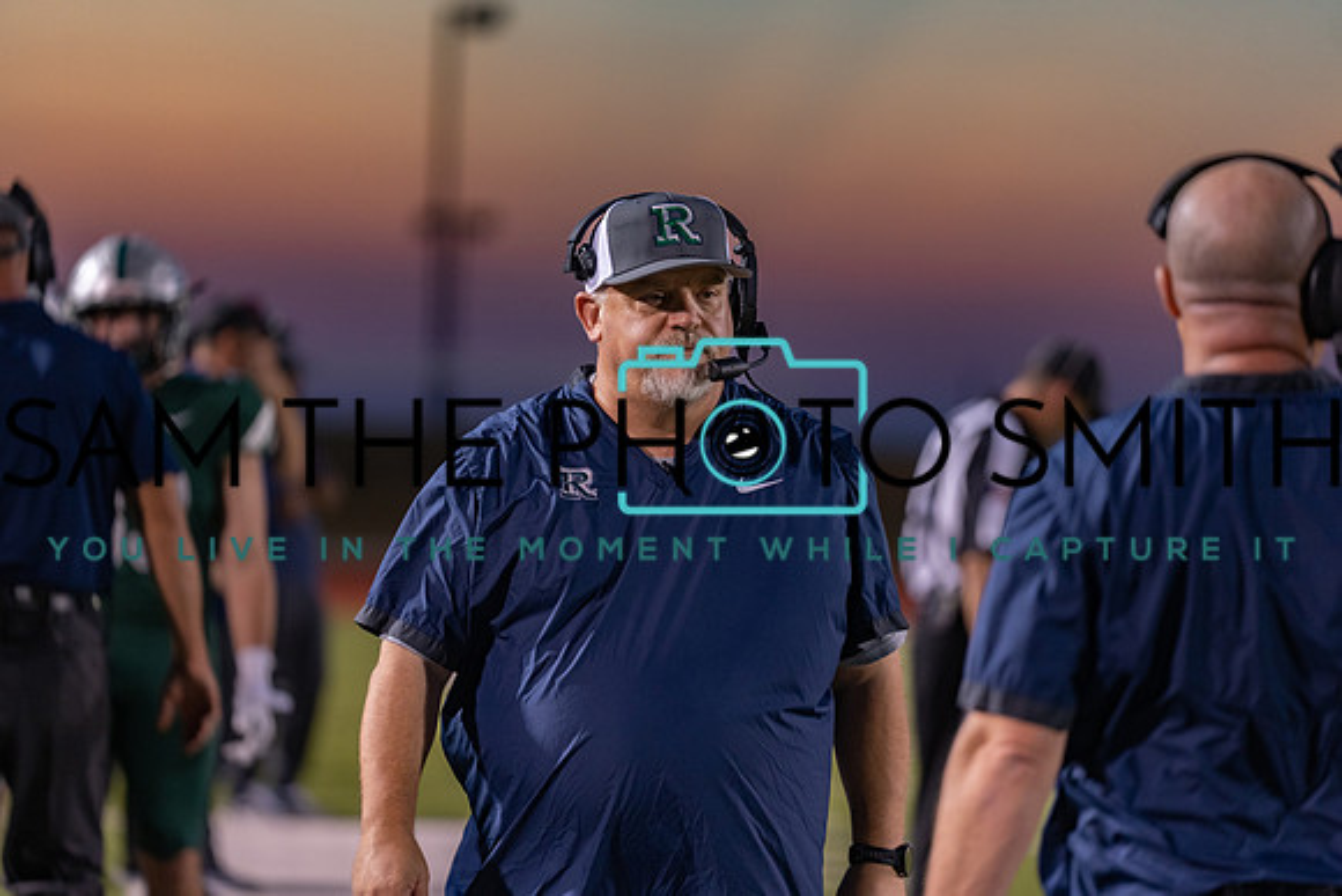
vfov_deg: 6.9
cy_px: 448
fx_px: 7457
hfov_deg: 10.3
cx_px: 671
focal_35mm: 200
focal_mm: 200
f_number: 2.8
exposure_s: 1/250
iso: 1250
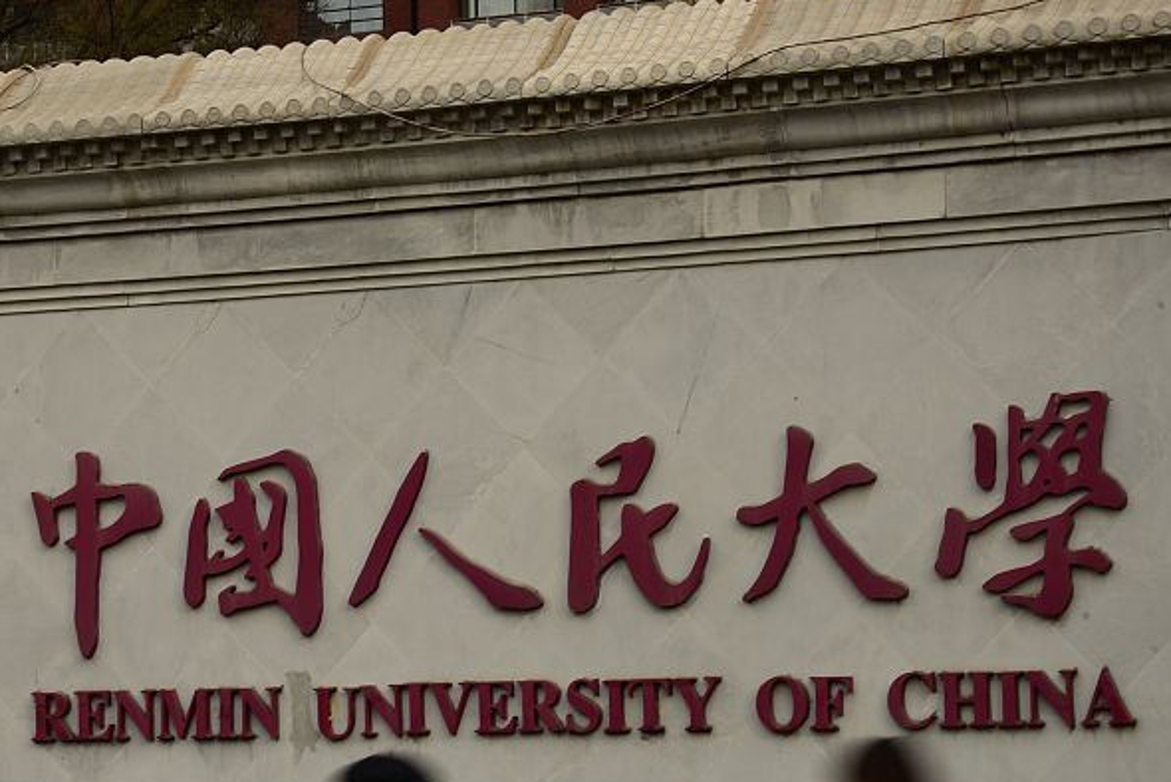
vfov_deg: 10.9
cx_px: 395
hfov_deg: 16.2
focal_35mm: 126
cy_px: 588
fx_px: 4100
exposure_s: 1/10
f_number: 20
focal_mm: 62
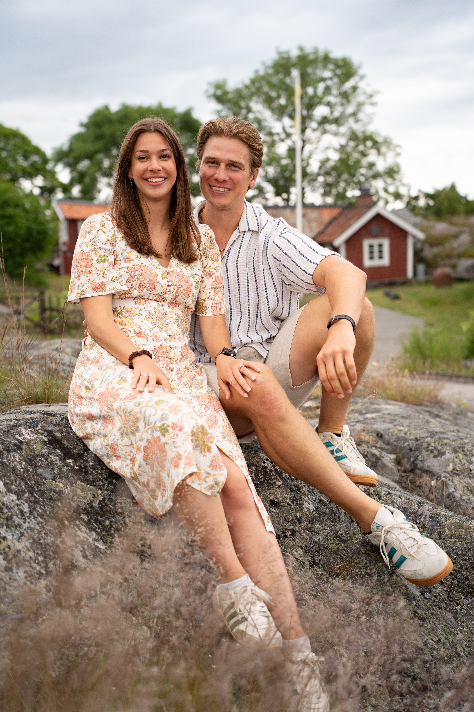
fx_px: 928
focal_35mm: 47
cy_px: 356
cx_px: 237
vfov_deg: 41.9
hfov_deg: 28.6
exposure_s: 1/1250
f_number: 2.8
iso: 320
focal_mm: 47
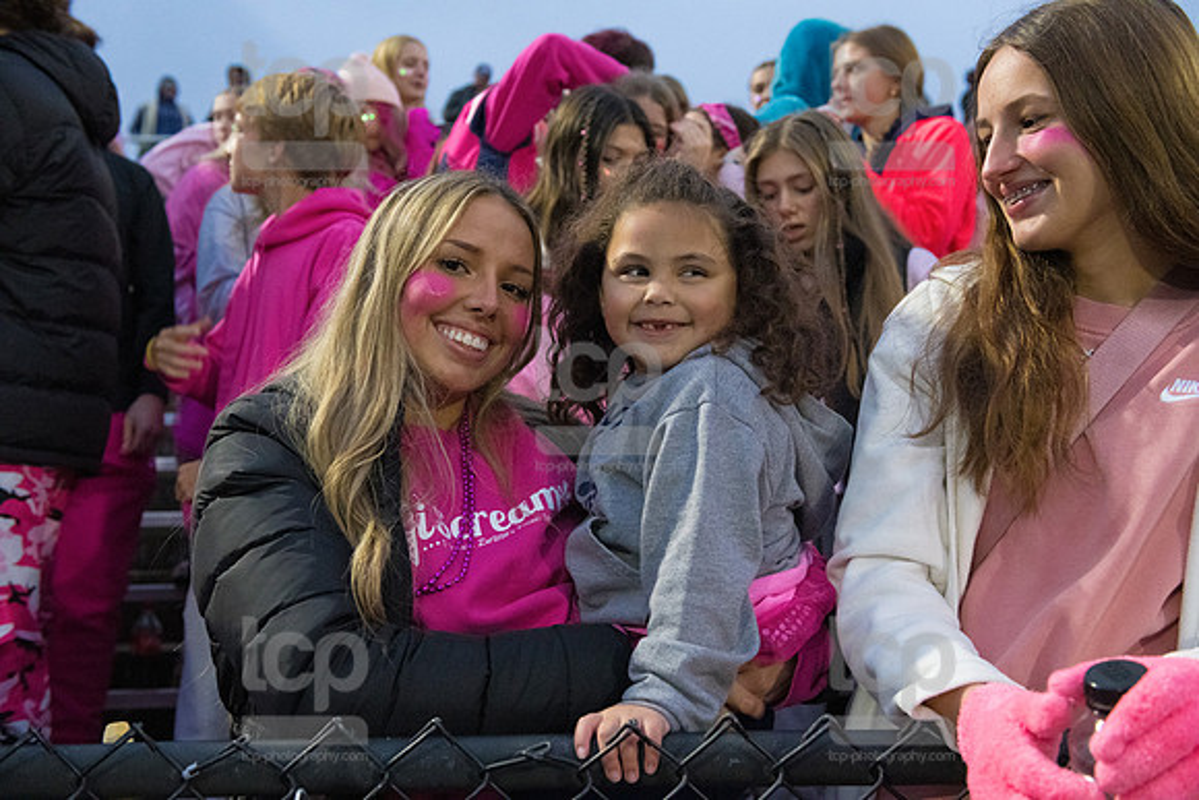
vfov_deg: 35.1
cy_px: 400
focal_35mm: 38
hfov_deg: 50.7
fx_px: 1266
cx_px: 600
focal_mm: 38
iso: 6400
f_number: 5
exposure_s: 1/320
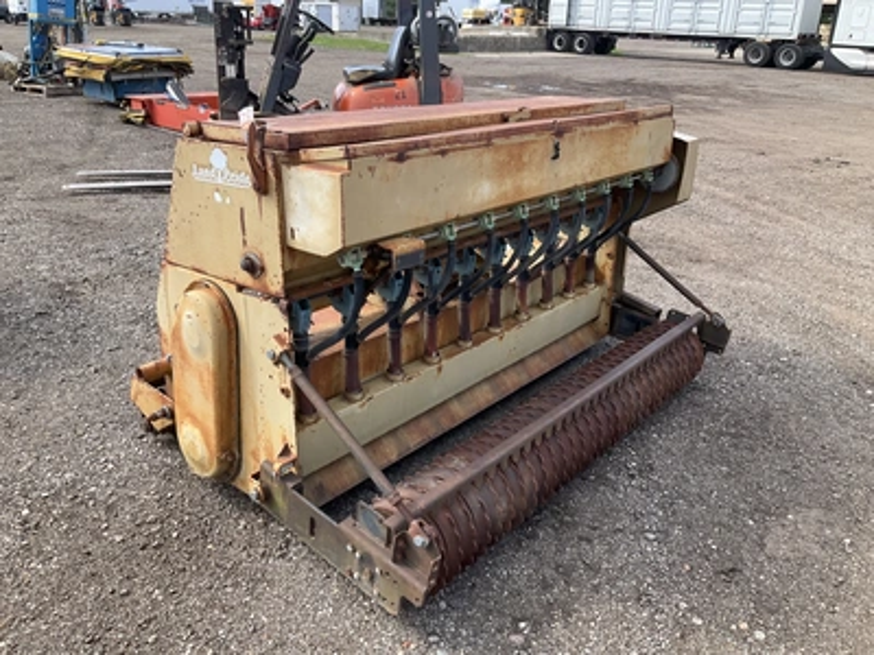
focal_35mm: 29
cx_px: 437
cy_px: 328
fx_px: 732
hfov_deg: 61.7
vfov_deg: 48.2
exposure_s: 1/519
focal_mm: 3
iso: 25
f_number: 1.8
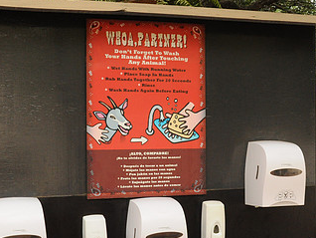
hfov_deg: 30.7
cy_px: 141
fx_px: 576
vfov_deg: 23.3
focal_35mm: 63
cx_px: 152
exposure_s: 1/200
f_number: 13
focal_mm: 24
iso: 1600
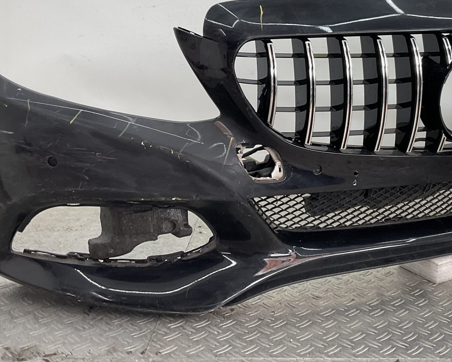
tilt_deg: -9.5
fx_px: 682
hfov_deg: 36.4
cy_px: 93
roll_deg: +1.1
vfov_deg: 29.3
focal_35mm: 51
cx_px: 290
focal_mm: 3
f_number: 1.8
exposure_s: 1/120
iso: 25
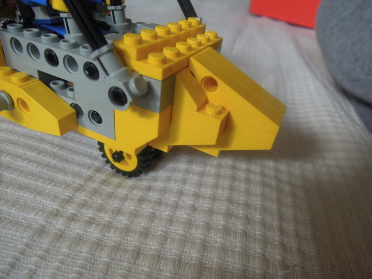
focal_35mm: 24
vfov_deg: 56.8
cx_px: 186
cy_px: 140
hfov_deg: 71.6
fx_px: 258
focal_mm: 4.3
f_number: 2.8
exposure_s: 1/100
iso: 160
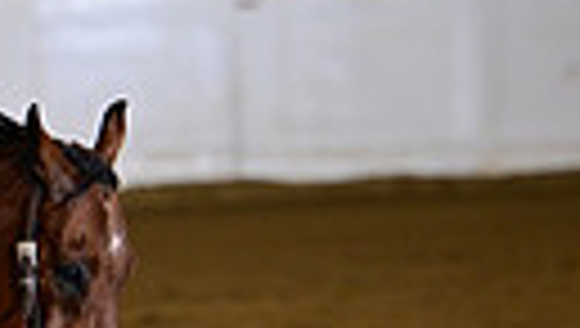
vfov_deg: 1.3
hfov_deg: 2.3
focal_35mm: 940
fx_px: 14478
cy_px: 371
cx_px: -629
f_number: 4
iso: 2000
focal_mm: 200
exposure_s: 1/200
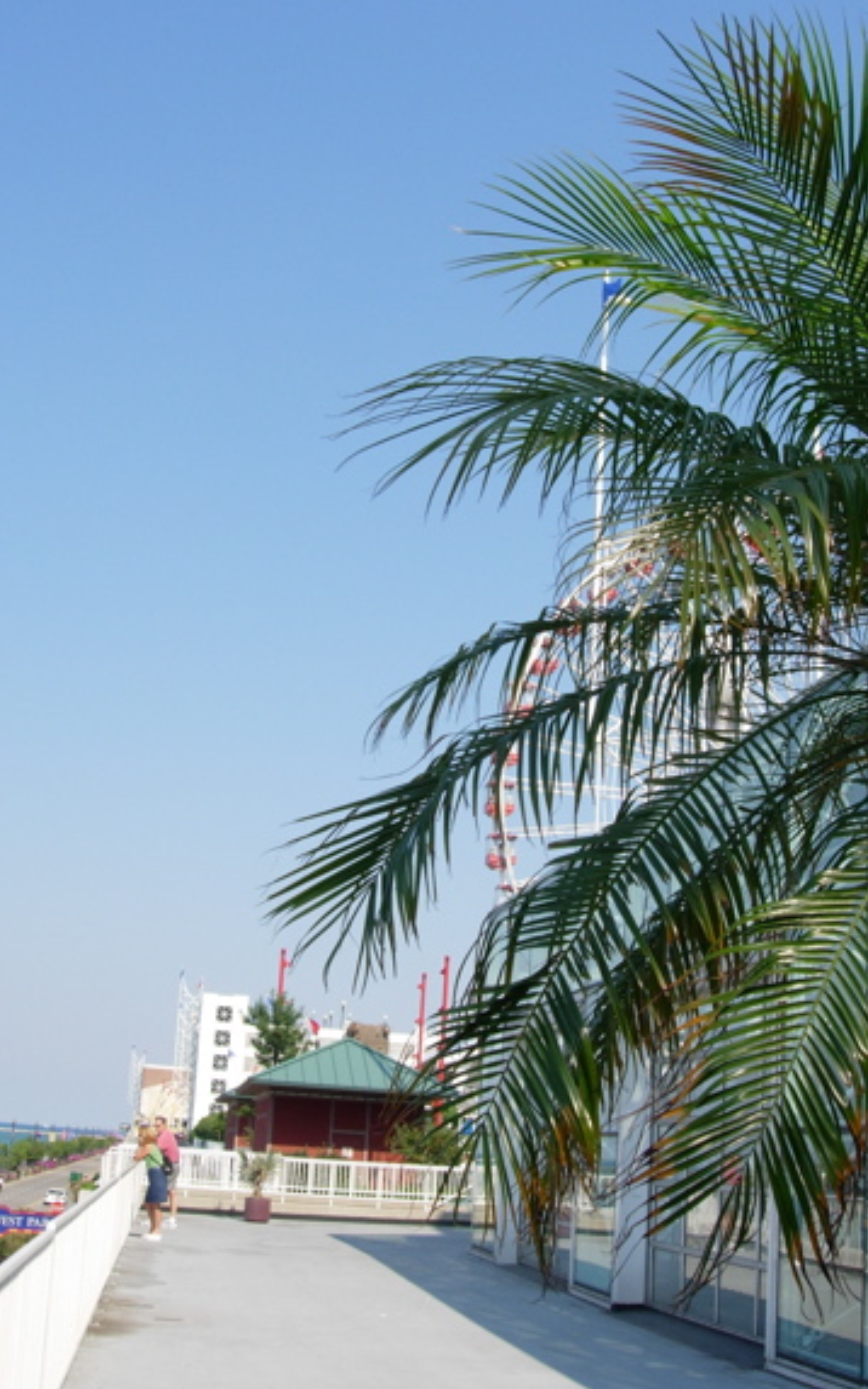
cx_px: 473
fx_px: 1704
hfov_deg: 28.6
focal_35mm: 45
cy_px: 674
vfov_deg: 44.4
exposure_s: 1/527
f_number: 4.8
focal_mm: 7.8
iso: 64
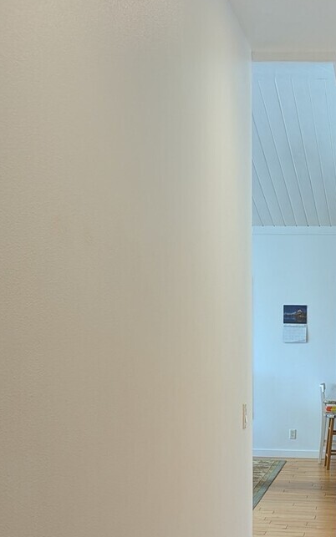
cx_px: 310
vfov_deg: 34.0
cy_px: 469
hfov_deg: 22.2
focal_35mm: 57
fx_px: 835
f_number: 1.85
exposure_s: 1/60
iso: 67
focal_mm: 6.81
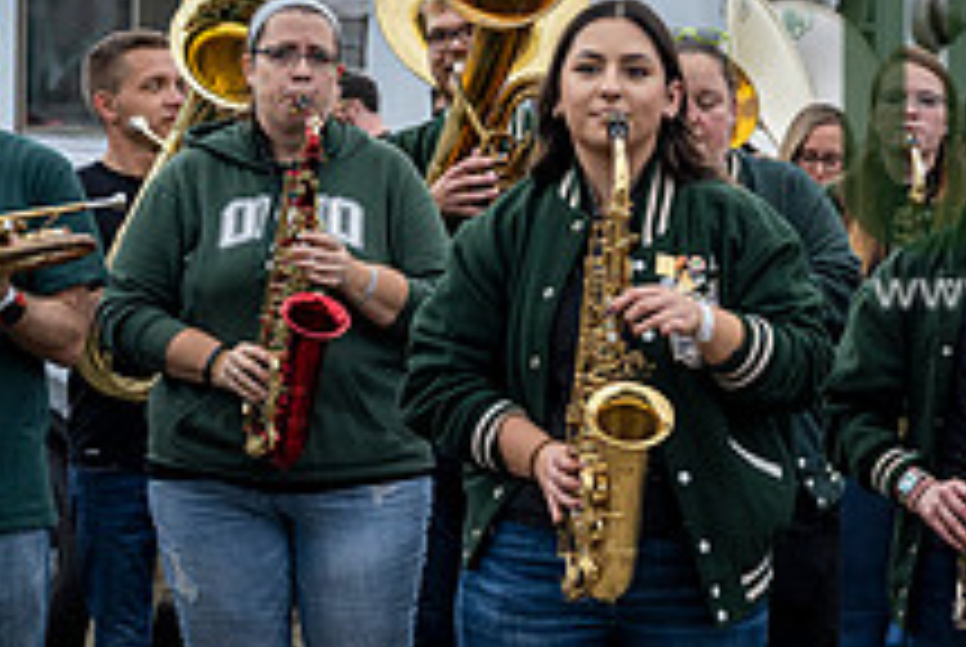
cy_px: 133
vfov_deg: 9.8
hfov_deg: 14.2
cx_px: 1182
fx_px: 3762
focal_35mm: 140
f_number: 4
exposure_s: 1/800
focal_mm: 52
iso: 400
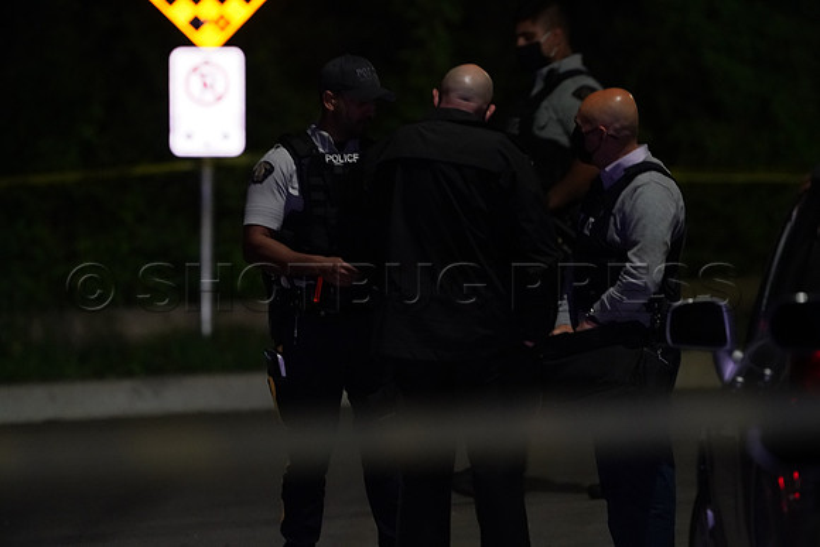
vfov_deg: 1.6
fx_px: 19137
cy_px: 274
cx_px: 410
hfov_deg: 2.5
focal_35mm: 840
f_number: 6.3
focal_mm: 840
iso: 8000
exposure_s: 1/60
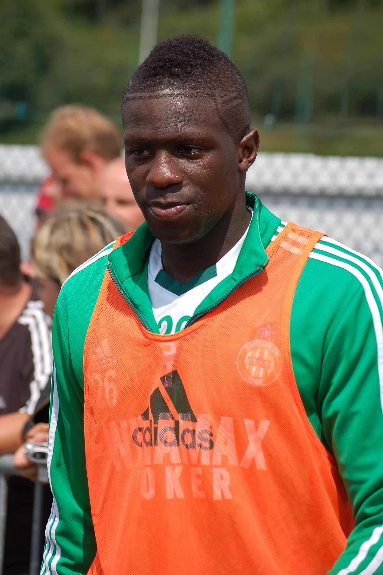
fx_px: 2681
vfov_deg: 12.2
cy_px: 288
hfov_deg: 8.2
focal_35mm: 168
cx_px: 192
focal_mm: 112
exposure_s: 1/1250
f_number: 5.6
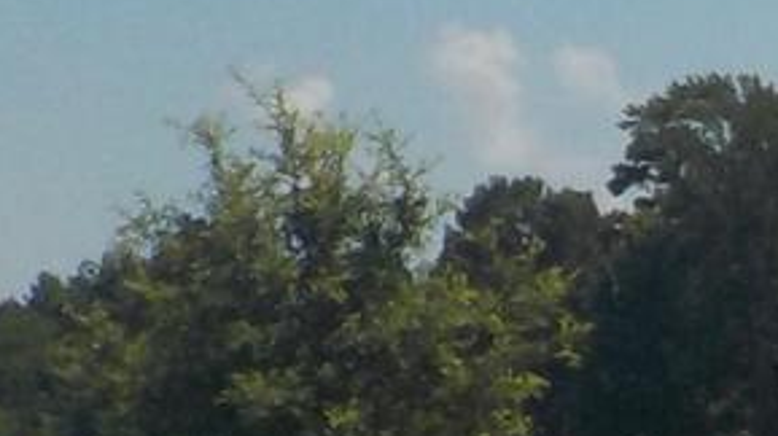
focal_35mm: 232
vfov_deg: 5.2
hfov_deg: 9.0
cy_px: 732
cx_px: 1308
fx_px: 4782
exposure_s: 1/2000
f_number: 3.3
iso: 125
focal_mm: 4.1
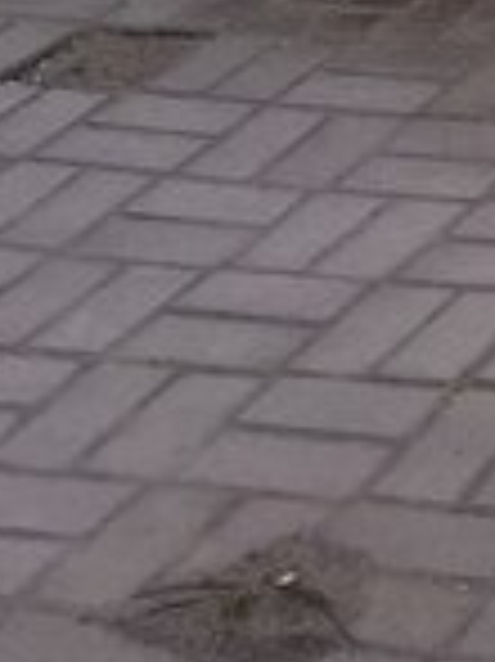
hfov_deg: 9.2
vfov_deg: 13.6
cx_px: 1305
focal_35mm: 139
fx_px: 2654
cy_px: -236
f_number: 2.2
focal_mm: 3.3
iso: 50
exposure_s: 1/433
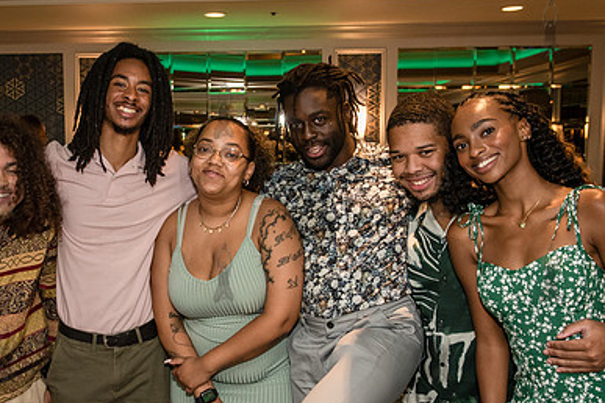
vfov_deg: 24.6
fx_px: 924
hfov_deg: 35.8
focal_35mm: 55
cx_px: 188
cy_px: 251
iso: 1600
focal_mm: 32
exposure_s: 1/160
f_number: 3.5
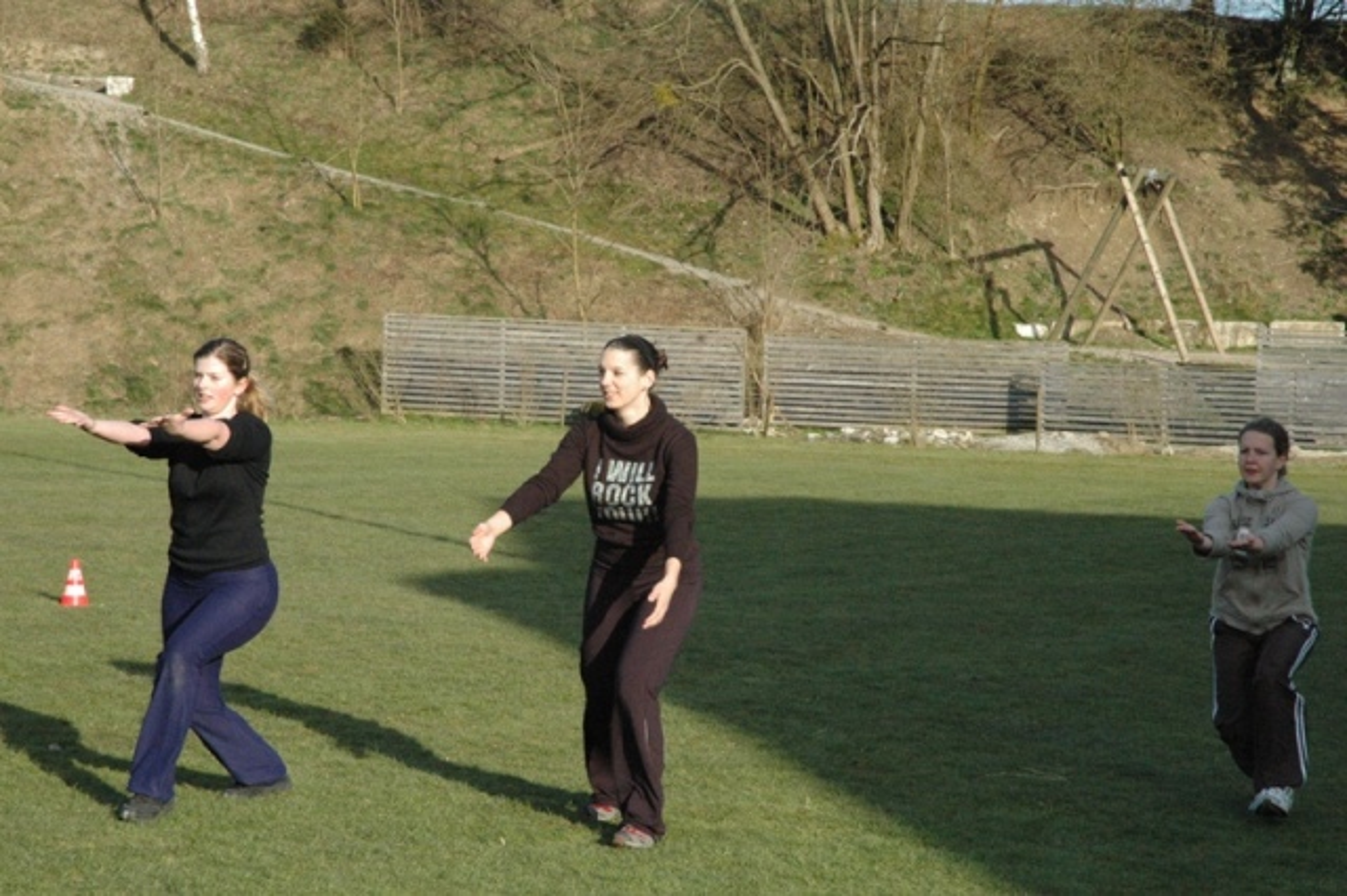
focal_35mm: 105
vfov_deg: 13.0
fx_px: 3927
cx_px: 674
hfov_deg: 19.5
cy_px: 448
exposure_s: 1/640
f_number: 13
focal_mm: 70
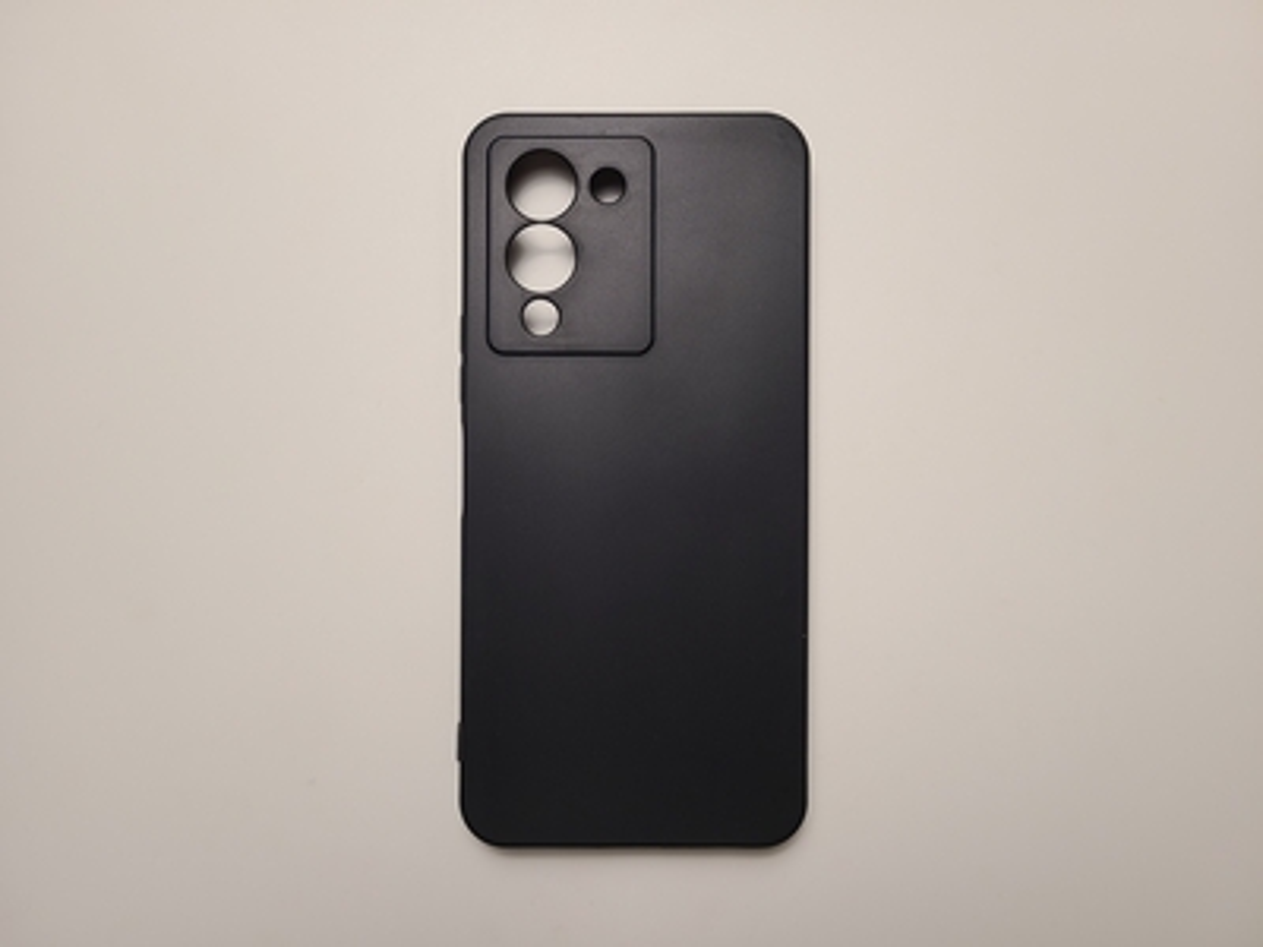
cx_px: 632
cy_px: 474
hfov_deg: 67.3
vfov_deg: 53.1
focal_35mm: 26
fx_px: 949
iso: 80
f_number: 1.8
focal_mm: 5.4
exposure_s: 1/100
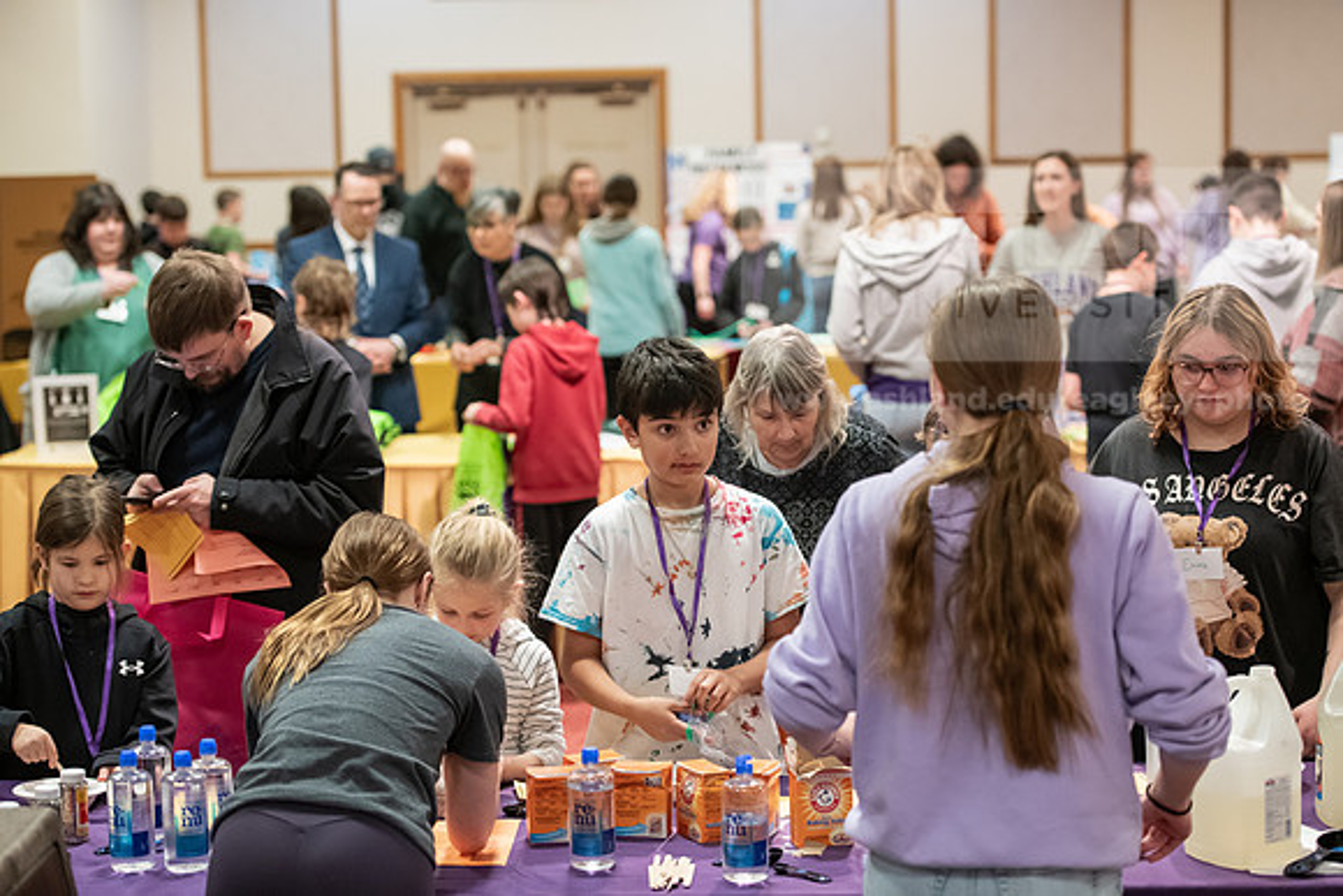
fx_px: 2985
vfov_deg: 17.1
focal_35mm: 80
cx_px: 672
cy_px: 448
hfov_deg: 25.4
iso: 3200
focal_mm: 80
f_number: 3.2
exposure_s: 1/200
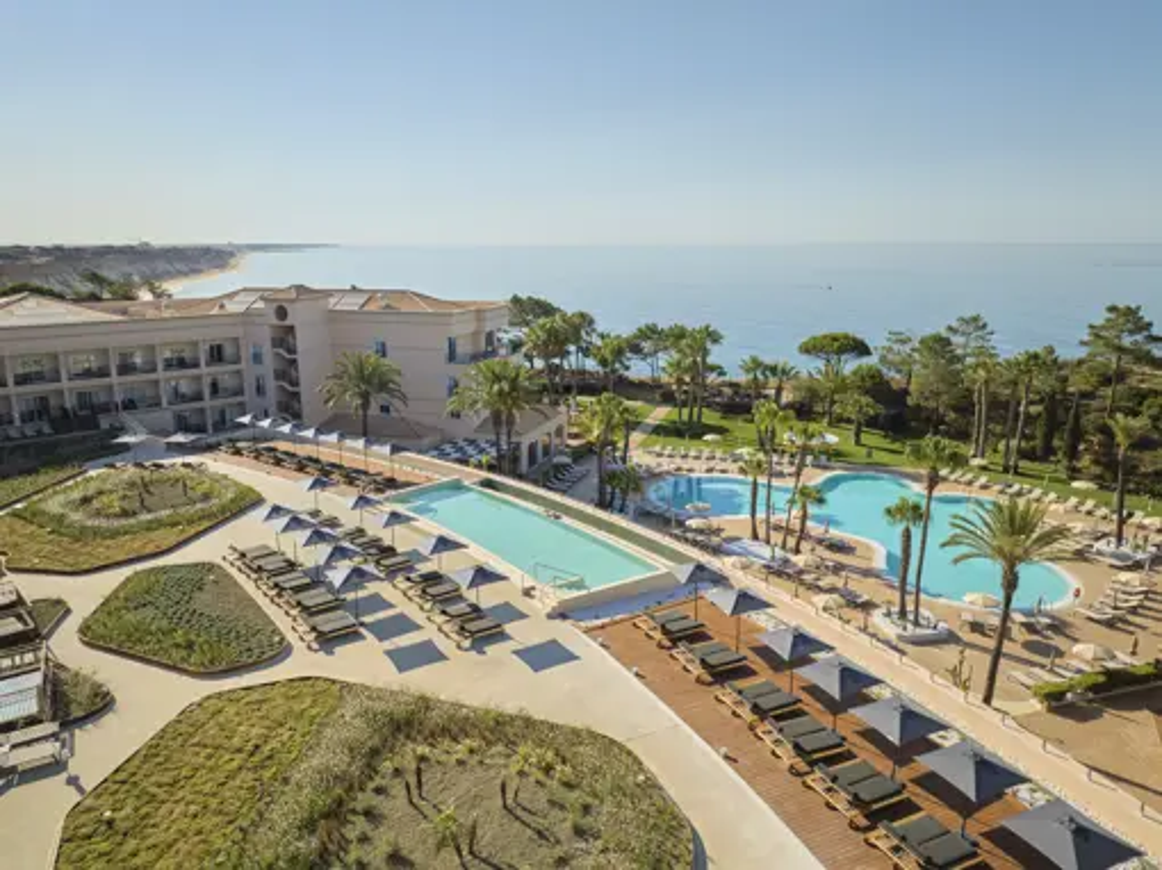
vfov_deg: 56.8
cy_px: 435
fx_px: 805
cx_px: 581
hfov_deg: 71.6
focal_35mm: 24
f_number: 2.8
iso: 170
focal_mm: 12.29
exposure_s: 1/3200
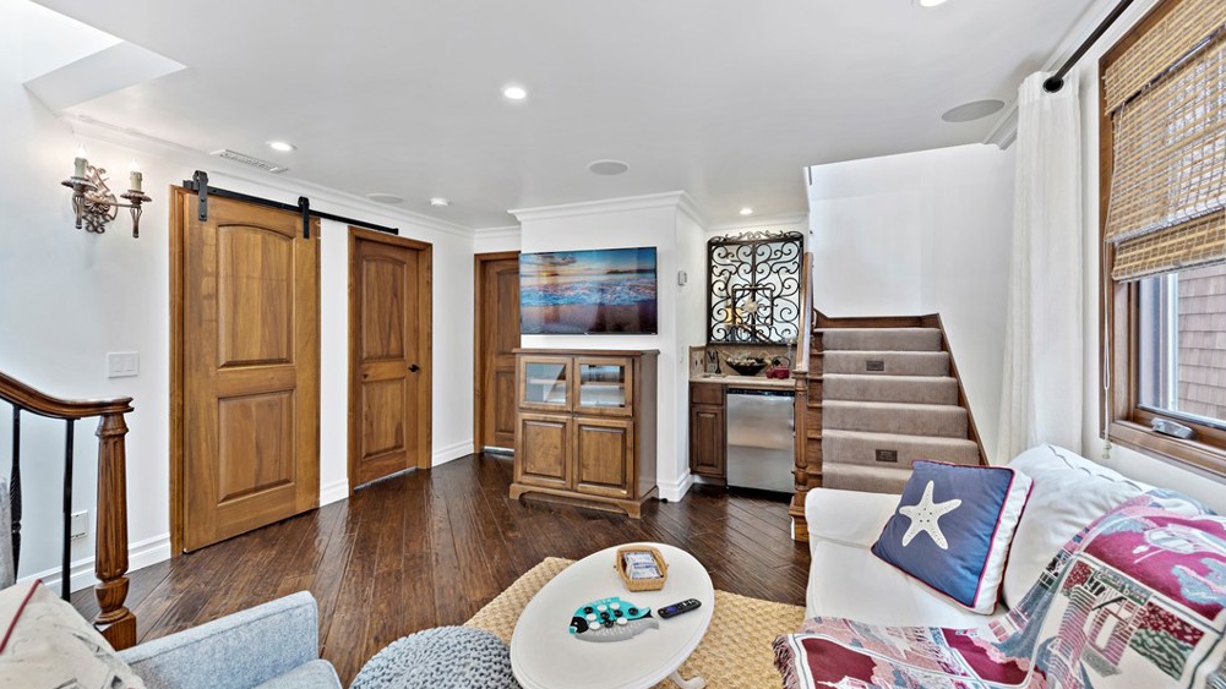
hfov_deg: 103.0
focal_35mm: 15
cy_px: 320
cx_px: 601
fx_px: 488
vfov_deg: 70.4
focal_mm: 14
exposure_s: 1/3
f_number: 7.1
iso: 125
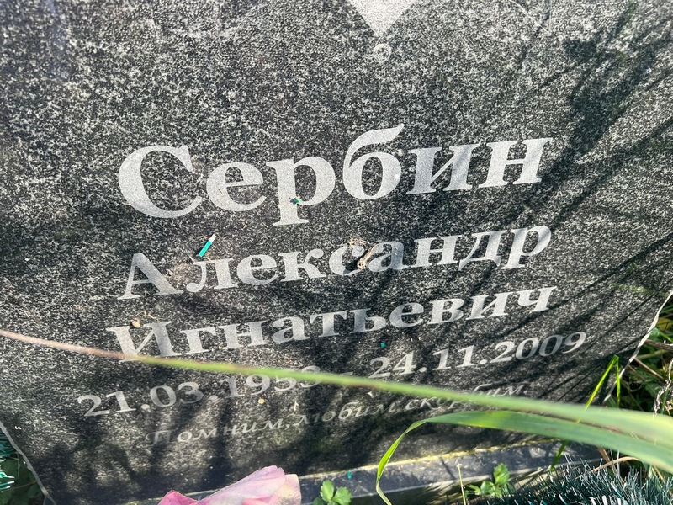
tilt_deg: -39.4
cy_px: 252
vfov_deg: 53.1
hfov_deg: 67.3
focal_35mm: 26
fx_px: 505
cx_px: 336
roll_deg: +0.4
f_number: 1.5
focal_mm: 5.7
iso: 50
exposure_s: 1/359
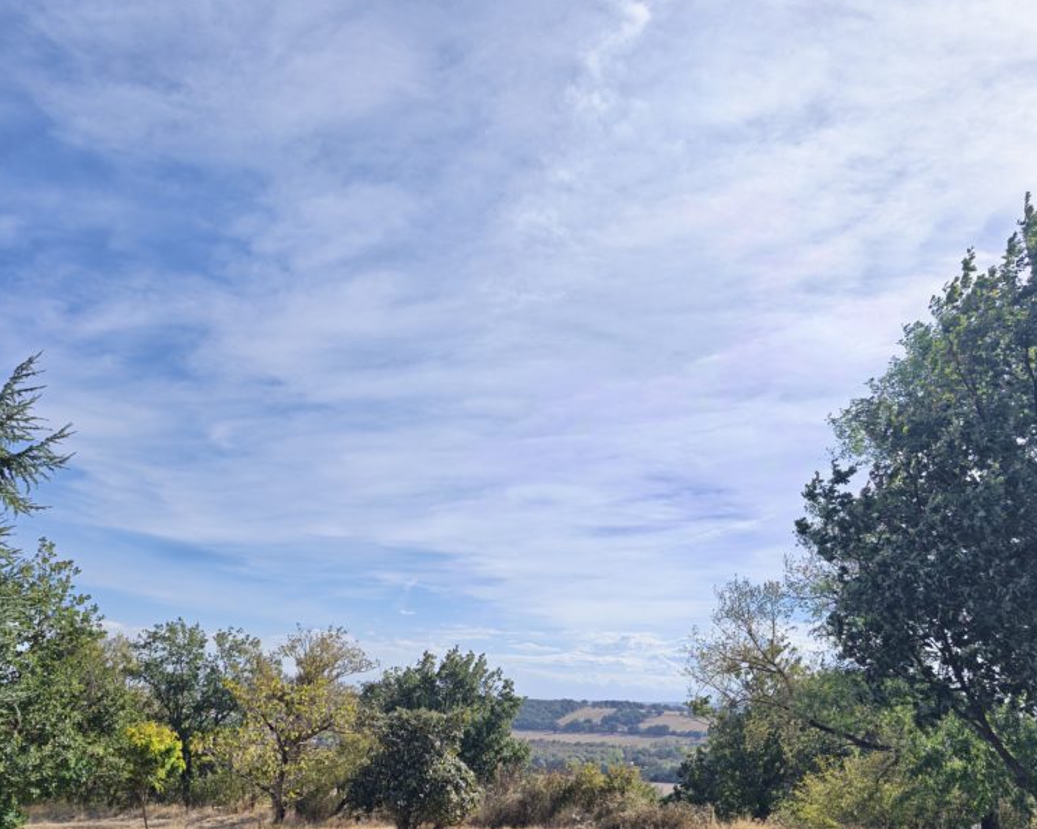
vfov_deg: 45.9
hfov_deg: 57.2
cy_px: 594
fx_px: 951
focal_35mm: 31
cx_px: 530
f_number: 1.6
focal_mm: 6.55
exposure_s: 1/1800
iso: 50
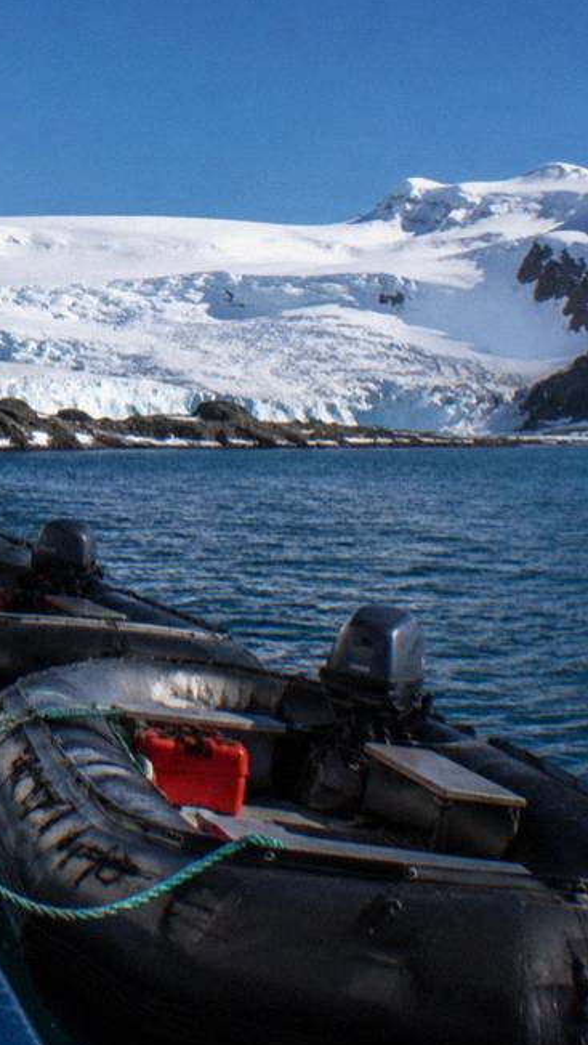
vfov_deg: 45.5
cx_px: 237
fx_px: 1247
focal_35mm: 45
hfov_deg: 26.5
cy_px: 524
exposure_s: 1/500
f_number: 5.6
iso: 320
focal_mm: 28
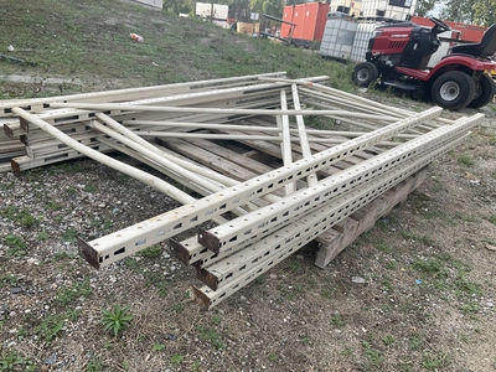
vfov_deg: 48.2
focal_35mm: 29
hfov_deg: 61.7
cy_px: 186
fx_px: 416
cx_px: 248
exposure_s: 1/869
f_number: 1.8
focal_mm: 3
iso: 25
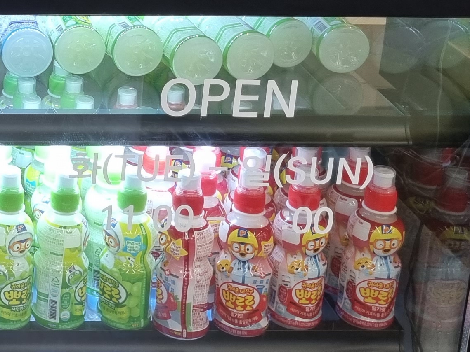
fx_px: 1250
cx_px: -145
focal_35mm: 92
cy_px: -45
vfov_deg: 15.6
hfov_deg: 19.6
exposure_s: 1/120
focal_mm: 5.4
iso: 80
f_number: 1.8
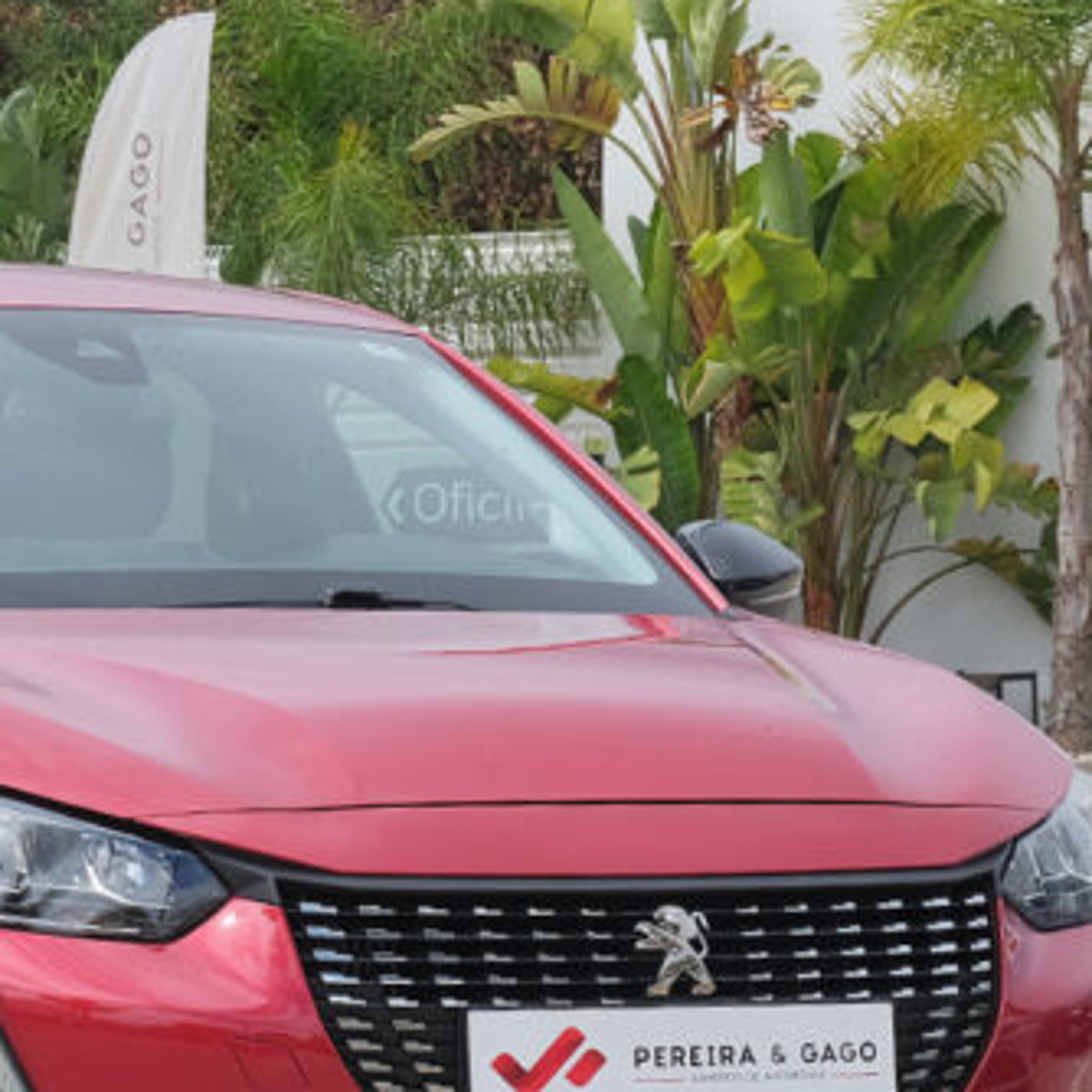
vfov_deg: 9.9
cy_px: 888
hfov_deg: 9.8
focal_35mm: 177
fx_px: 6317
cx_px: 157
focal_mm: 45
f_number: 9
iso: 160
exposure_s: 1/180
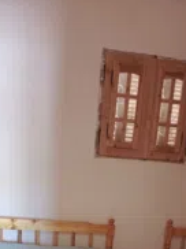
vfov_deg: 31.9
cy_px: 257
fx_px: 395
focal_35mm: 55
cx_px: 103
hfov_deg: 26.5
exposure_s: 1/20
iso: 2025
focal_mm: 4.74
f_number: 1.79
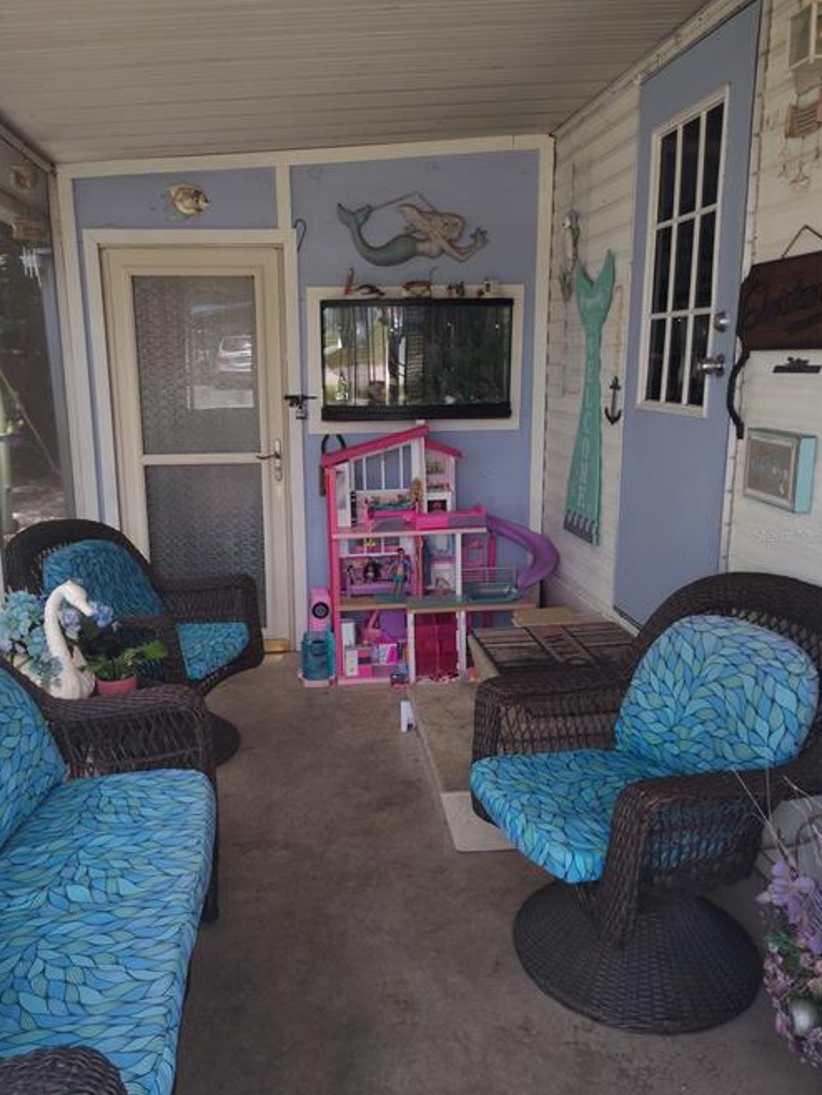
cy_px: 534
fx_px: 886
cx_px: 349
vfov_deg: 63.4
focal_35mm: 28
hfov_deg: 49.6
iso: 100
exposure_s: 1/127
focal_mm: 5.56
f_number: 1.8
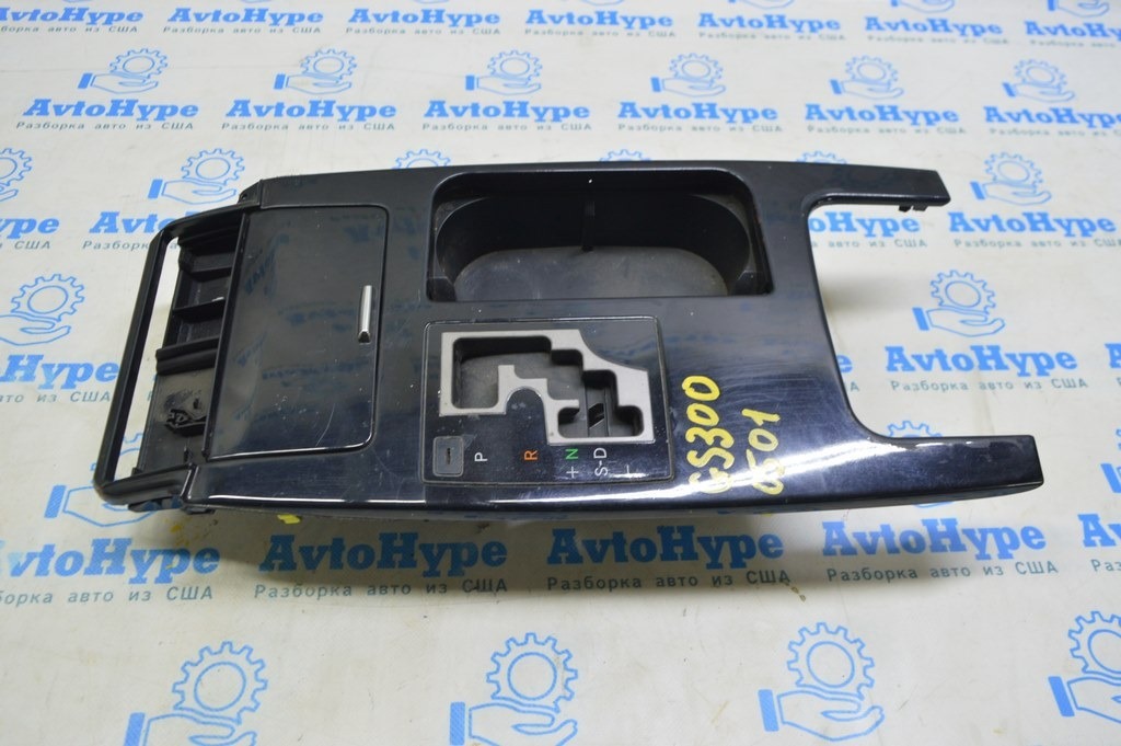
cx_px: 560
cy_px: 373
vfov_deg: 43.5
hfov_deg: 62.0
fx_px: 933
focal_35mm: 30
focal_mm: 20
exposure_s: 1/20
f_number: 5.6
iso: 400
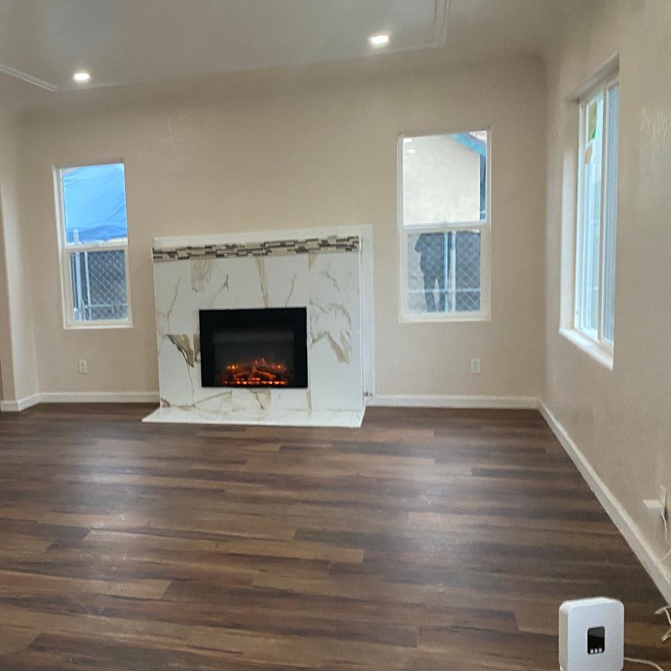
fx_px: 833
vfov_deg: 43.8
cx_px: 129
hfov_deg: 41.8
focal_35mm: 38
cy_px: 374
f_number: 1.8
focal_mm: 4.25
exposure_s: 1/40
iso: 320
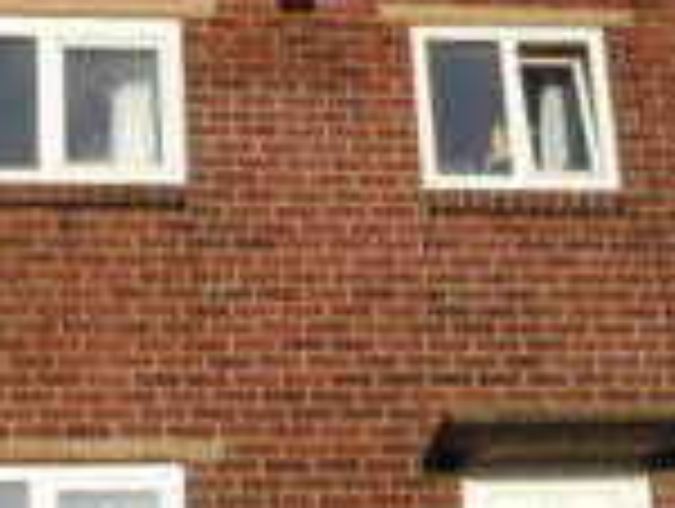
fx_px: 1816
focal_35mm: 93
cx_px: 290
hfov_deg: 21.0
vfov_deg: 15.5
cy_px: 578
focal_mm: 3.9
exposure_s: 1/500
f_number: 4.6
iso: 80
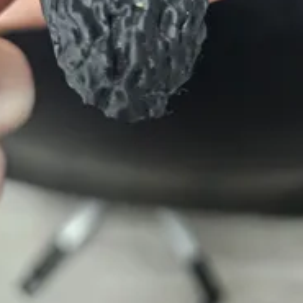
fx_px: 436
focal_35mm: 44
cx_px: 123
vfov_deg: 34.4
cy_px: -10
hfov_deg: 38.2
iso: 800
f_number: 1.8
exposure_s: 1/50
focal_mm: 5.4
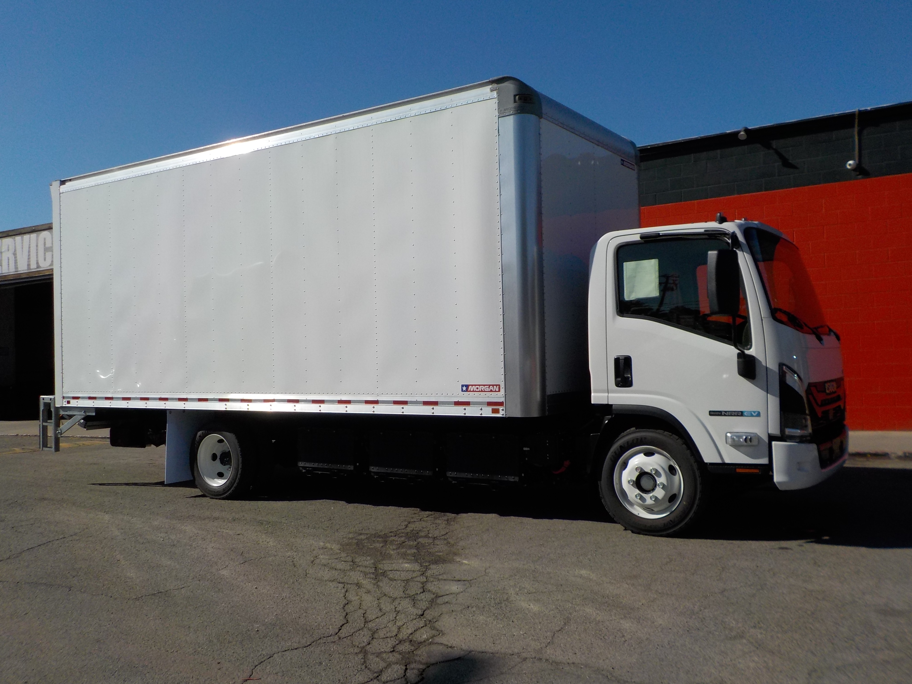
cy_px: 342
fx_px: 790
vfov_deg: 46.8
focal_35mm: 30
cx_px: 456
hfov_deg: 60.0
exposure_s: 1/640
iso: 125
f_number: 6.6
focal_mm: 4.1
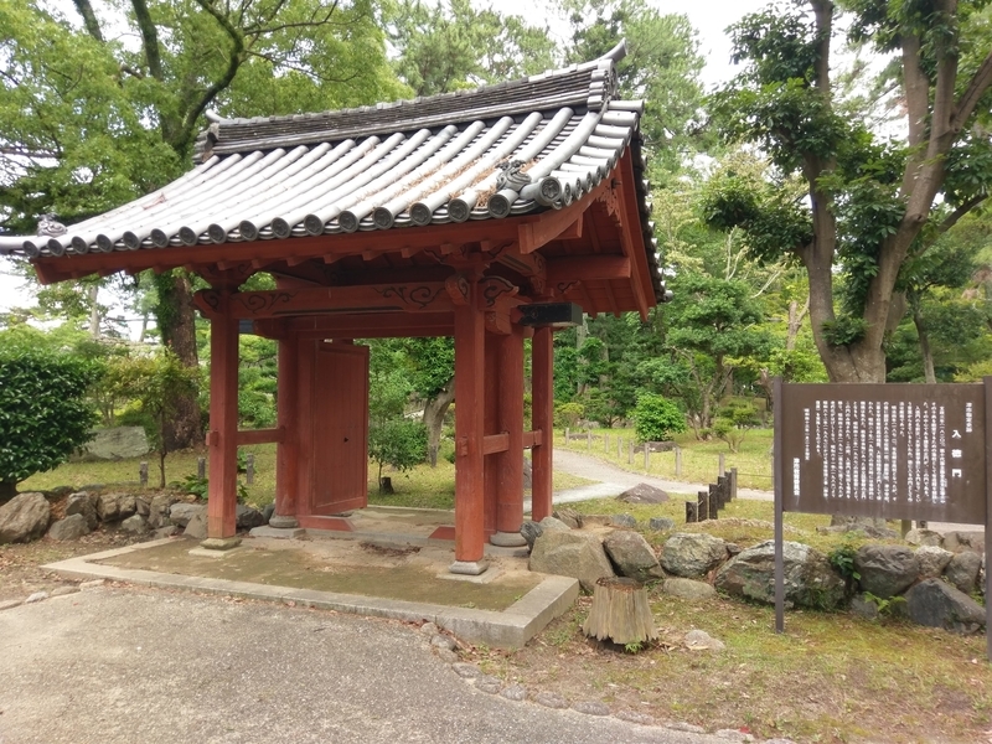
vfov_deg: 53.1
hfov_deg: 67.3
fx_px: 745
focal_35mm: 26
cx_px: 496
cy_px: 372
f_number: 1.8
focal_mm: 4.58
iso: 100
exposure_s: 1/311
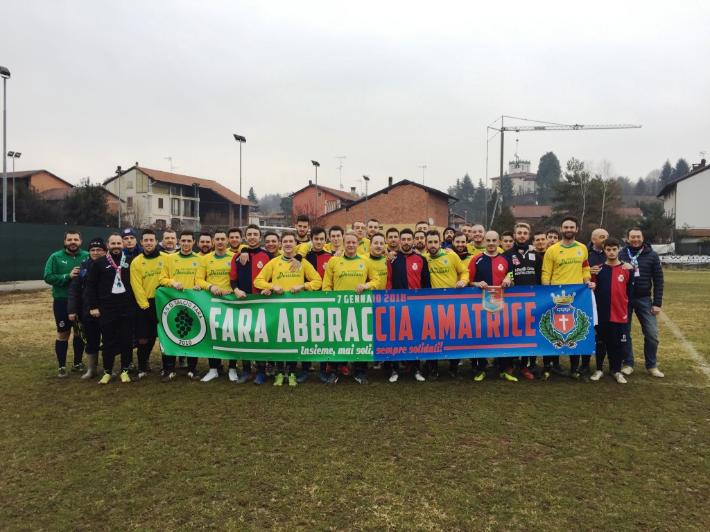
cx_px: 355
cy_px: 266
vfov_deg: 48.2
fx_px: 595
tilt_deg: -2.1
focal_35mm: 29
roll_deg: -1.1
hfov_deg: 61.7
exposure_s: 1/100
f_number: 2.2
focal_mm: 4.15
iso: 50
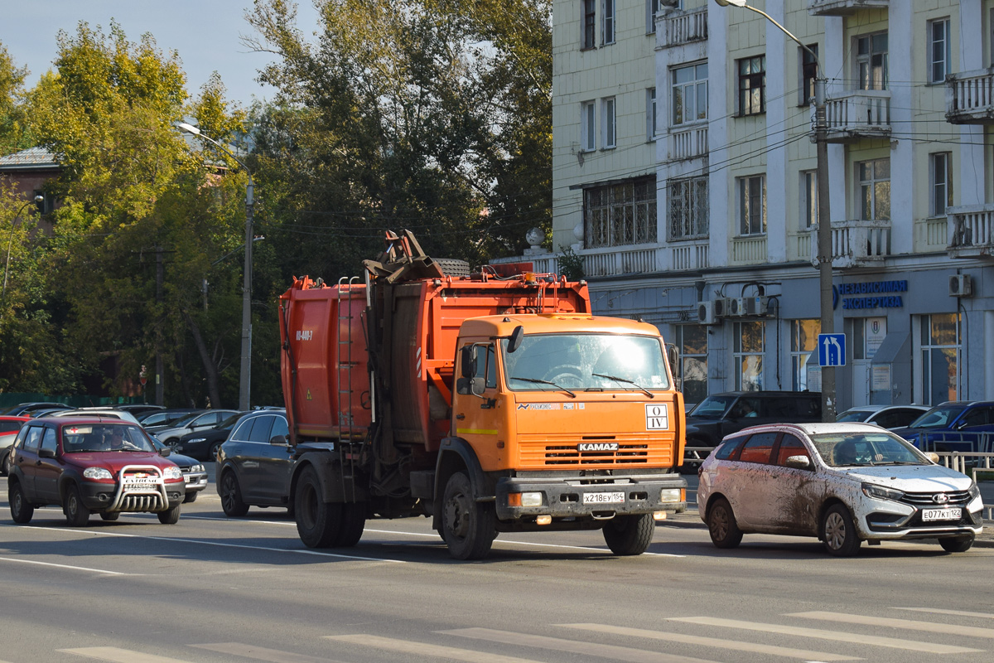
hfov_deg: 24.6
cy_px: 332
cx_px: 497
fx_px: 2278
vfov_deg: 16.6
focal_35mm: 82
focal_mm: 55
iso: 200
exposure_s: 1/800
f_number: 5.6
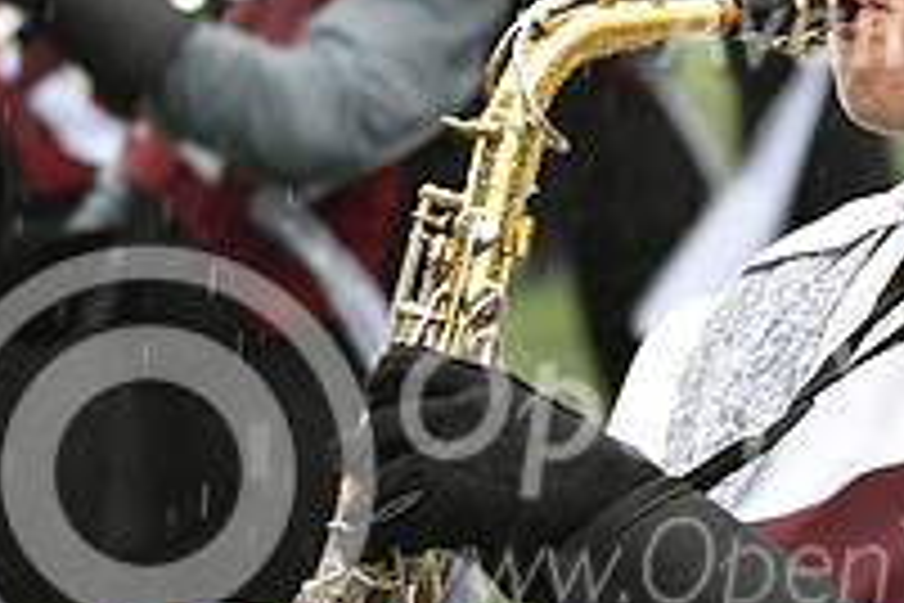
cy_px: 101
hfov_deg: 6.8
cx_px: 967
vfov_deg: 4.5
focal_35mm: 303
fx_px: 7608
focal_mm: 70
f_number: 4
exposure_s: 1/400
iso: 800
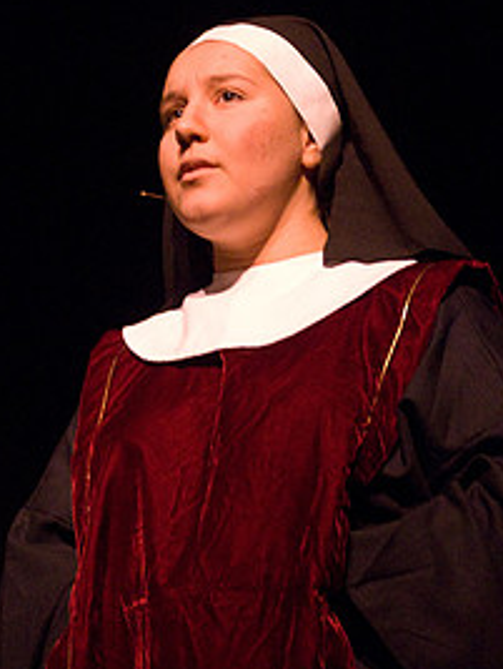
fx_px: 4697
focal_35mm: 243
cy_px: 328
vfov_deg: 8.1
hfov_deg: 6.1
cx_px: 206
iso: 1600
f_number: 2.8
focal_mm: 100
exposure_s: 1/100
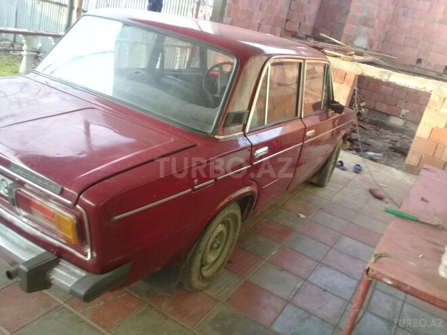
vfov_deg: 45.4
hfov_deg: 58.4
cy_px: 168
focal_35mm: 31
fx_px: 400
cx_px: 224
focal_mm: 3.3
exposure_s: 1/33
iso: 50
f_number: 2.2
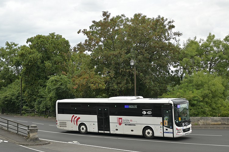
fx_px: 379
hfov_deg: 33.6
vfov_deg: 22.8
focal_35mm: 60
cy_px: 78
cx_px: 107
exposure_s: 1/400
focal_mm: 37
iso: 125
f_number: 5.3
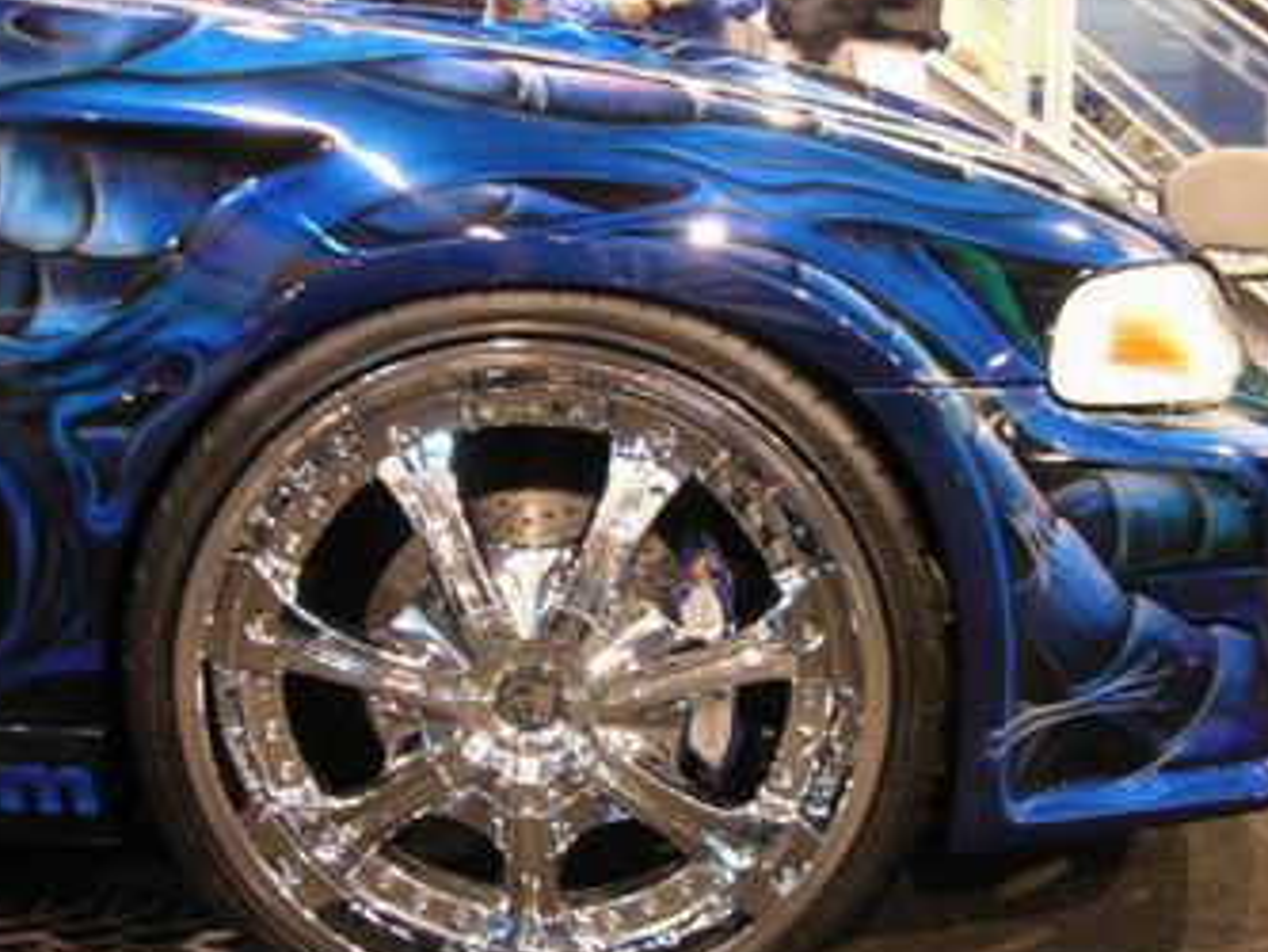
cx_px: 640
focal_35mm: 42
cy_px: 541
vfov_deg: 34.3
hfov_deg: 44.8
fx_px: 1539
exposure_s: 1/3.4
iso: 86
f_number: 2.8
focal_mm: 8.9
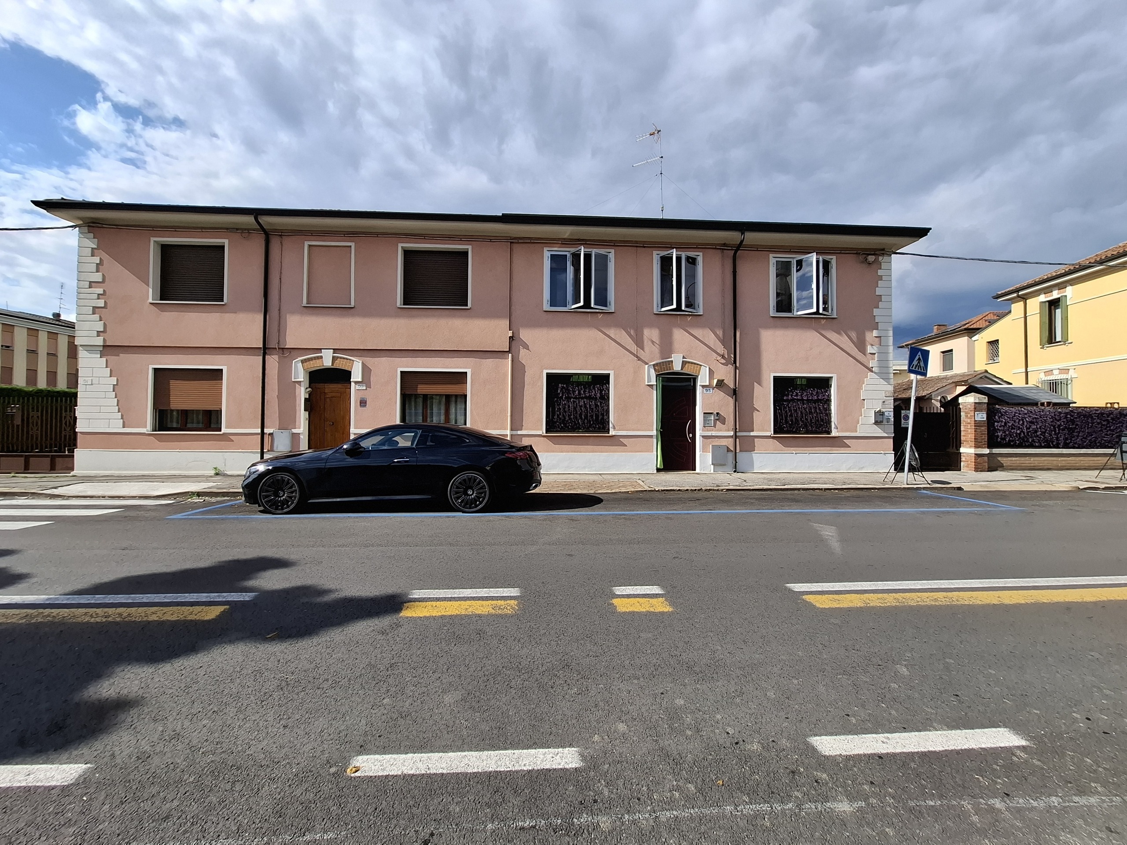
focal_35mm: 13
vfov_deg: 89.9
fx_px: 423
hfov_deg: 106.2
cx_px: 564
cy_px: 422
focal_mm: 1.74
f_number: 2.2
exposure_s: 1/1225
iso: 40
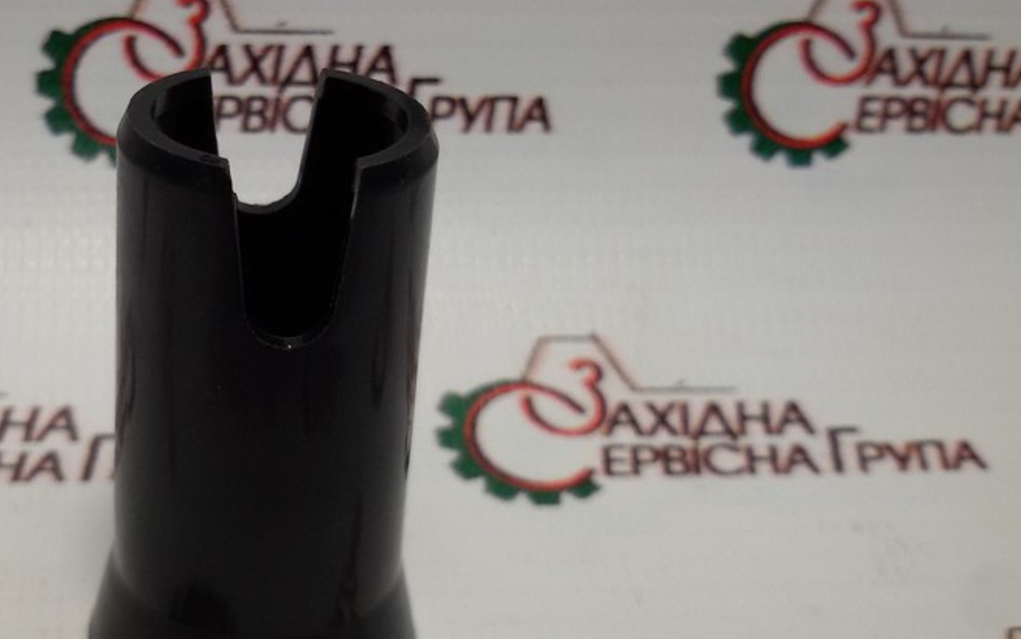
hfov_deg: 39.3
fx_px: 1392
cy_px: 288
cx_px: 261
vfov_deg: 25.8
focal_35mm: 50
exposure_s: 1/120
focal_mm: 2.93
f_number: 2.4
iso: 64
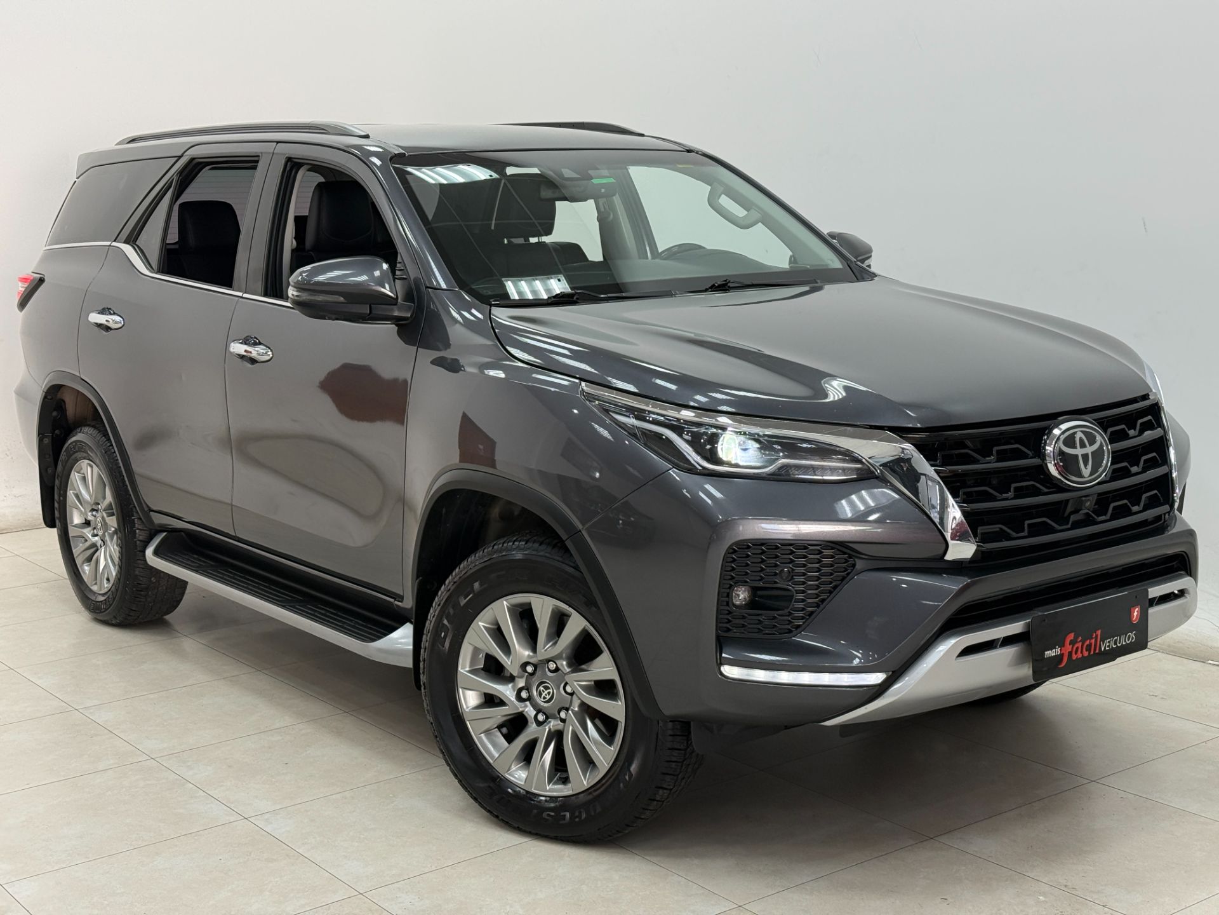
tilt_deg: -10.2
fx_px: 1690
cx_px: 610
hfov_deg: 39.7
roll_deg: +1.3
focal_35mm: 48
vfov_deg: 30.3
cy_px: 458
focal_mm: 6.76
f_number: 1.78
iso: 160
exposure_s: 1/120
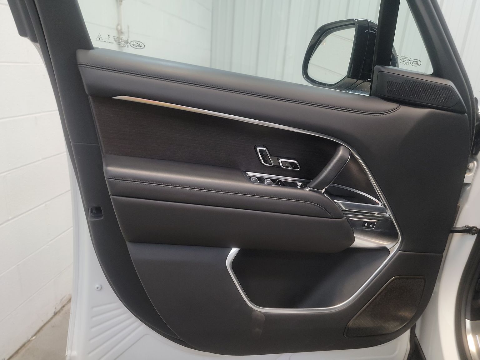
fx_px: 347
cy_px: 182
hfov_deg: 69.4
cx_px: 245
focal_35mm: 25
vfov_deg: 54.9
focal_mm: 6.7
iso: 340
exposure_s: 1/59
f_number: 1.8
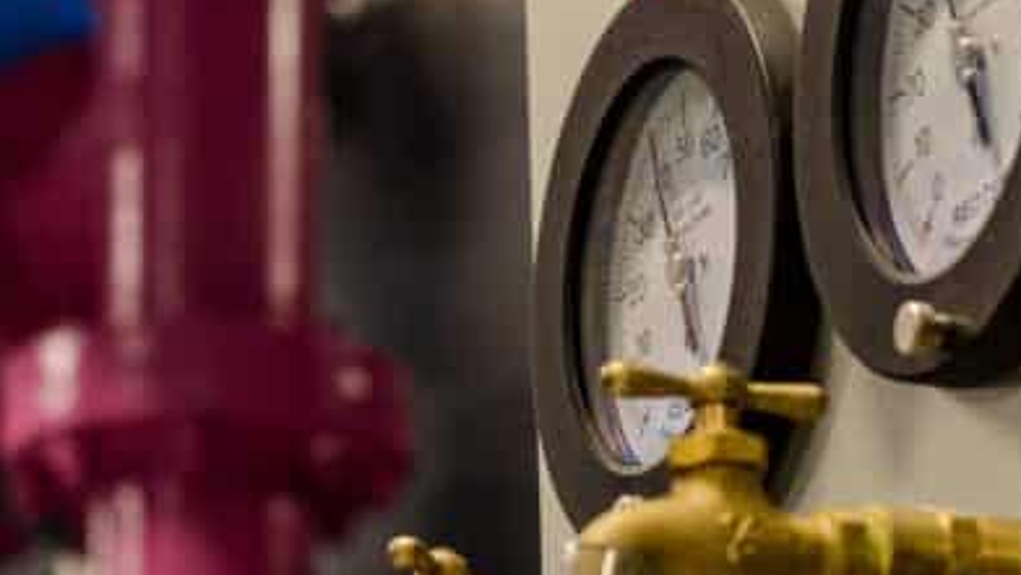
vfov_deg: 5.9
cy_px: 277
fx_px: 5553
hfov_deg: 10.5
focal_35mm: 205
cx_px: 497
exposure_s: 1/15
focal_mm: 50
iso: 100
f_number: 3.2
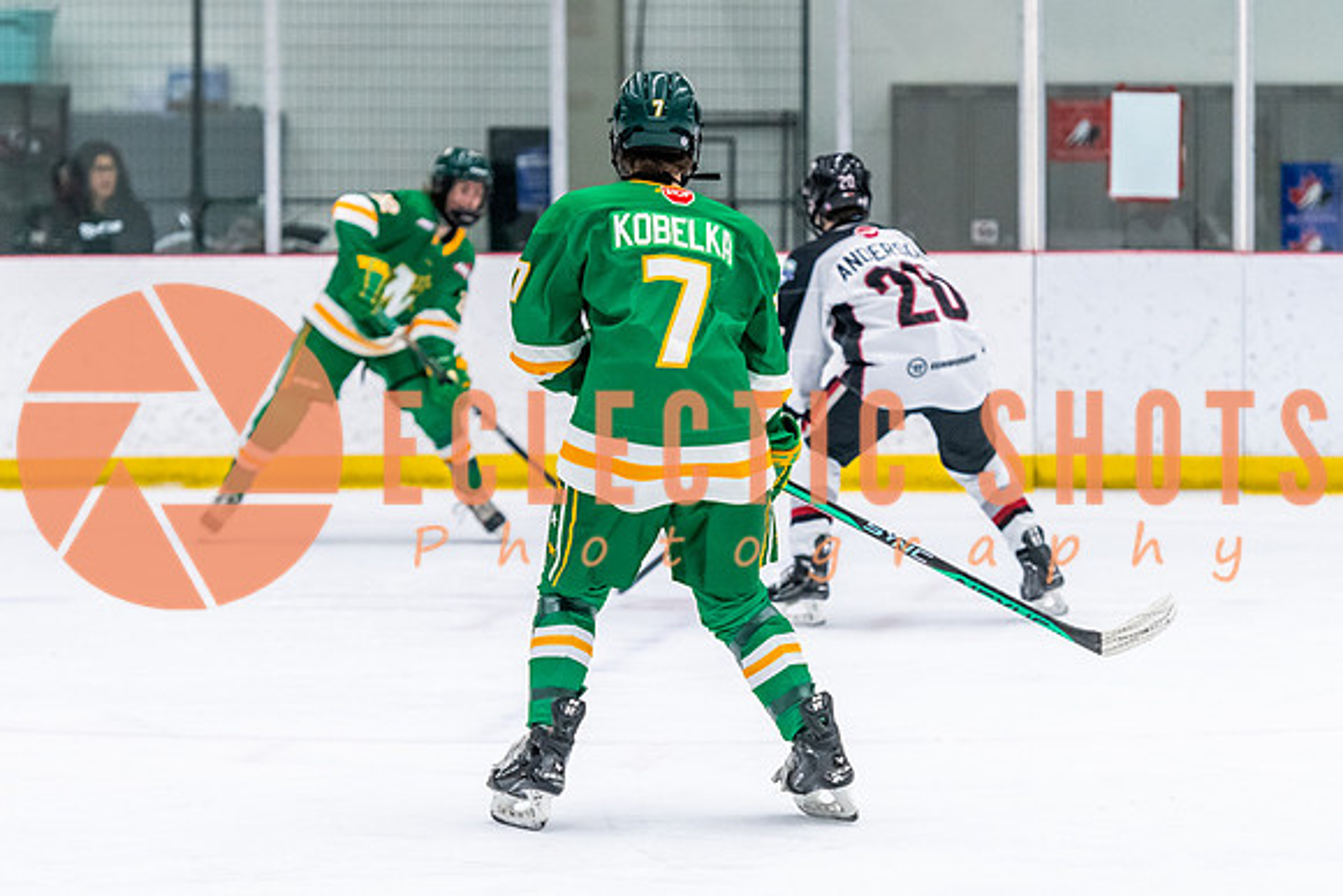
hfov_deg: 12.8
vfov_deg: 8.5
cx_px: 672
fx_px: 6000
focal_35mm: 161
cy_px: 440
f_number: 2.8
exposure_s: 1/800
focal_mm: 130
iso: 4000
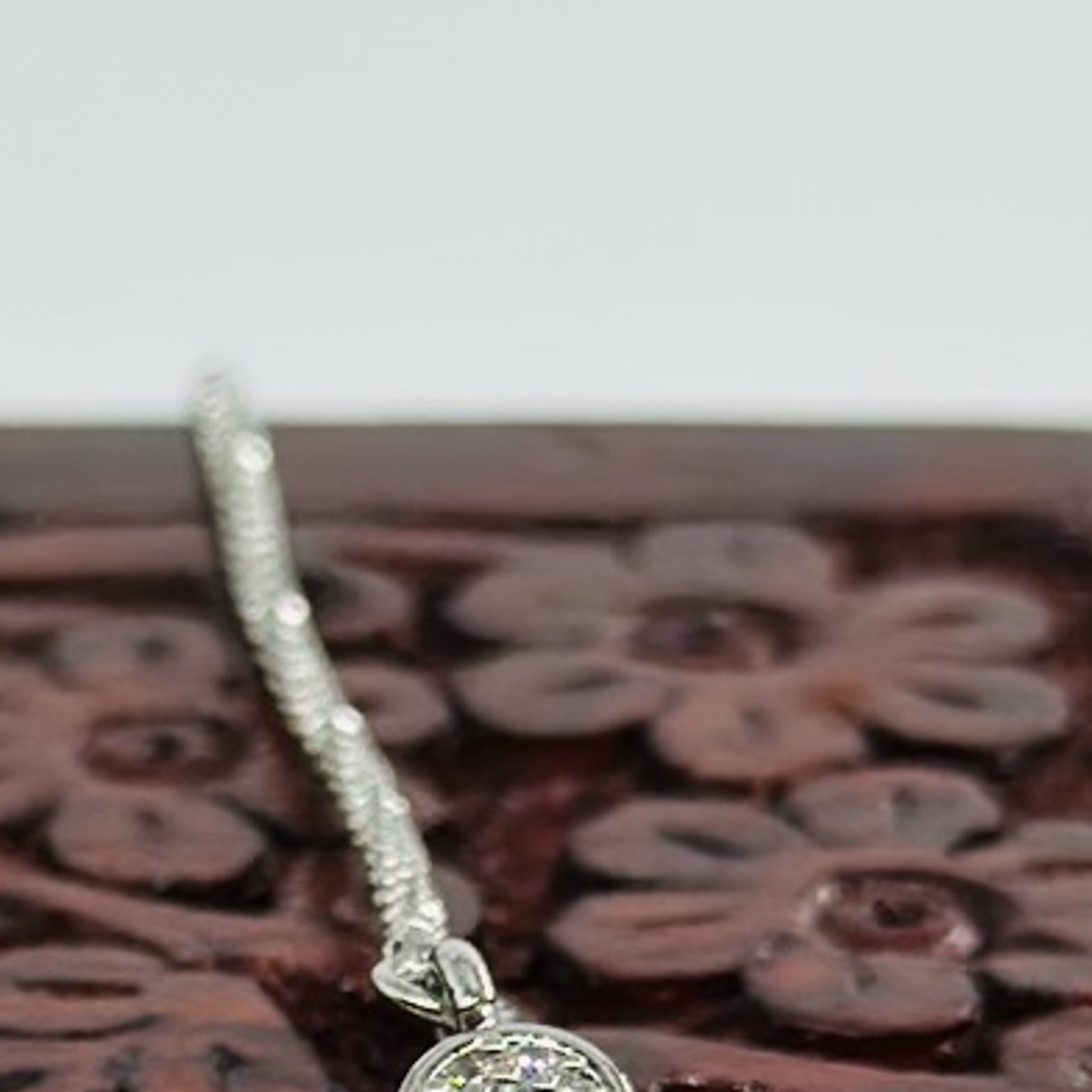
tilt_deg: -27.1
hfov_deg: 8.0
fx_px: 7780
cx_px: -70
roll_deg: -0.9
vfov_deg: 8.0
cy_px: 1192
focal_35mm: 218
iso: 80
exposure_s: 1/1517
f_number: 1.78
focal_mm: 6.86
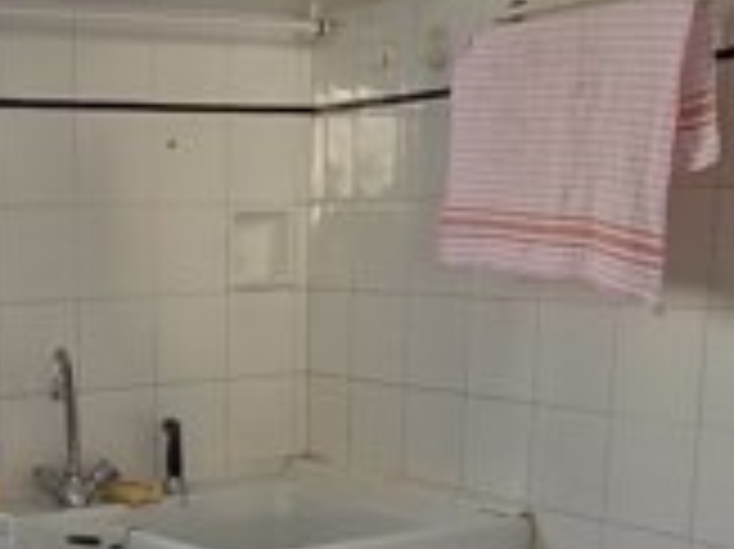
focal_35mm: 64
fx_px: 1356
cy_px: 567
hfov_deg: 28.6
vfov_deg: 21.9
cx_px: 23
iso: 250
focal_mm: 2.2
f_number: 2.2
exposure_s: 1/50
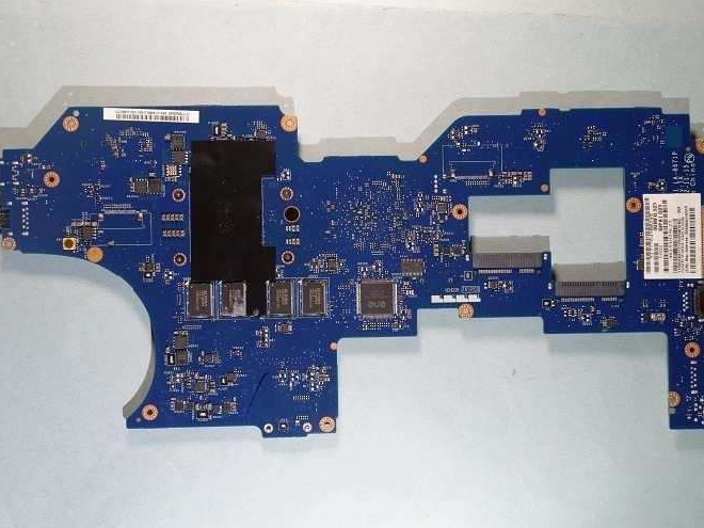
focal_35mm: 36
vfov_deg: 39.7
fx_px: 732
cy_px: 263
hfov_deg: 51.3
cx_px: 361
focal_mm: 22
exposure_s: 1/5
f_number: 8
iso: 100
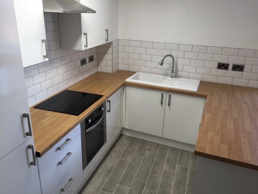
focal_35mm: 29
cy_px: 97
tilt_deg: -21.7
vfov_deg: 48.2
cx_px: 129
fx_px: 216
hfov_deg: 61.7
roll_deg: -2.6
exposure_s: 1/33
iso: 32
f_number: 2.2
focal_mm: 4.15
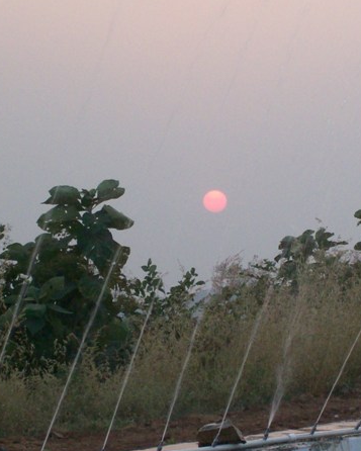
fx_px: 2523
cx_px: 246
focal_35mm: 189
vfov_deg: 10.2
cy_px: 246
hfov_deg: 8.2
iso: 200
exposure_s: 1/128
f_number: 4.8
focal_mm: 18
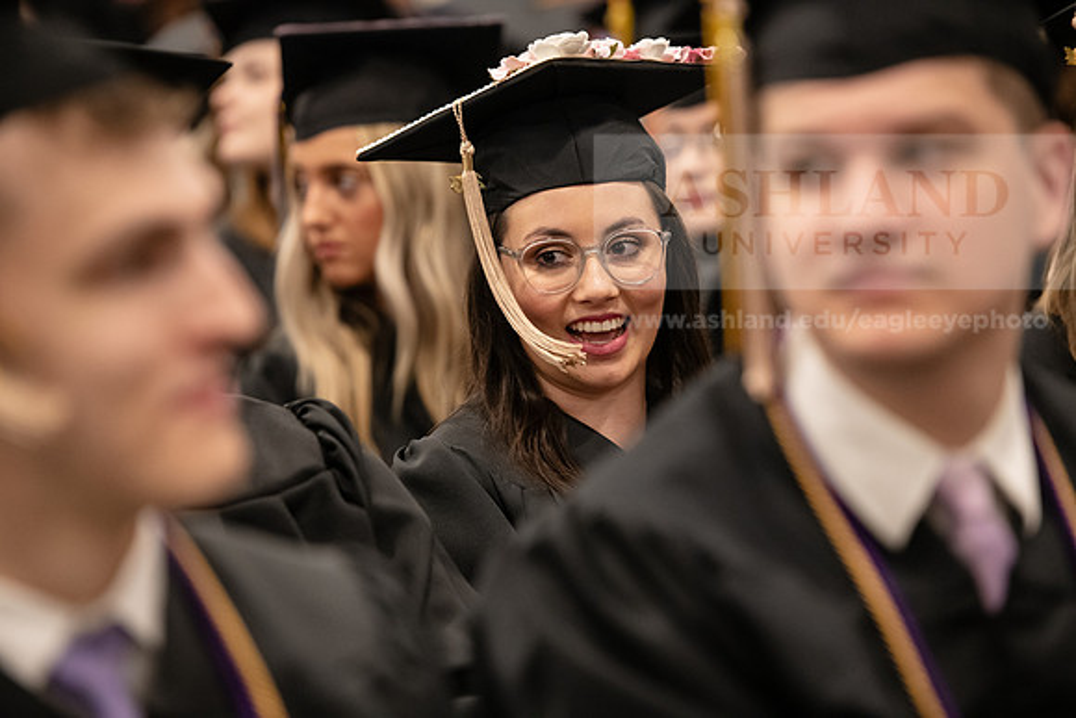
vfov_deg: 8.3
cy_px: 359
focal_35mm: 165
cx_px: 538
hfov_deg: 12.4
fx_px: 4933
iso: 3200
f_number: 3.2
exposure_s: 1/200
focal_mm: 165
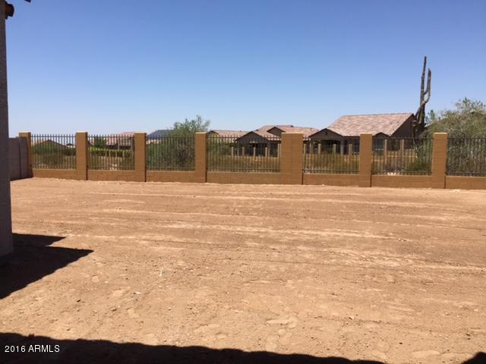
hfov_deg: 61.7
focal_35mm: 29
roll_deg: -2.2
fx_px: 407
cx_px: 243
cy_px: 182
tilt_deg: -4.5
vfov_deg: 48.2
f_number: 2.2
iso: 32
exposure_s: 1/2639
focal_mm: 4.15
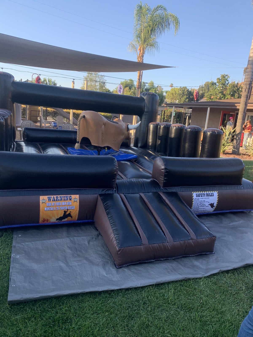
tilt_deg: -10.1
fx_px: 253
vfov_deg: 67.3
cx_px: 126
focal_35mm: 26
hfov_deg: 53.1
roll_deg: -6.2
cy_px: 168
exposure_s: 1/375
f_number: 1.8
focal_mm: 4.25
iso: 25
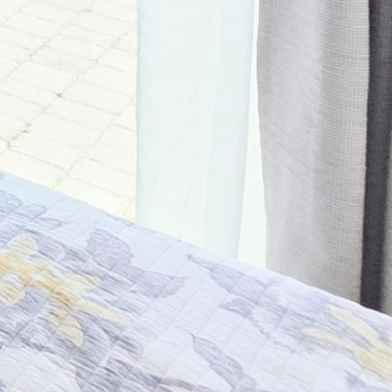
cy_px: -346
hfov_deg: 11.5
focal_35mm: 78
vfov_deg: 17.3
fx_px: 999
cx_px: -782
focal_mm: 2.2
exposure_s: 1/120
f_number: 1.9
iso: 32
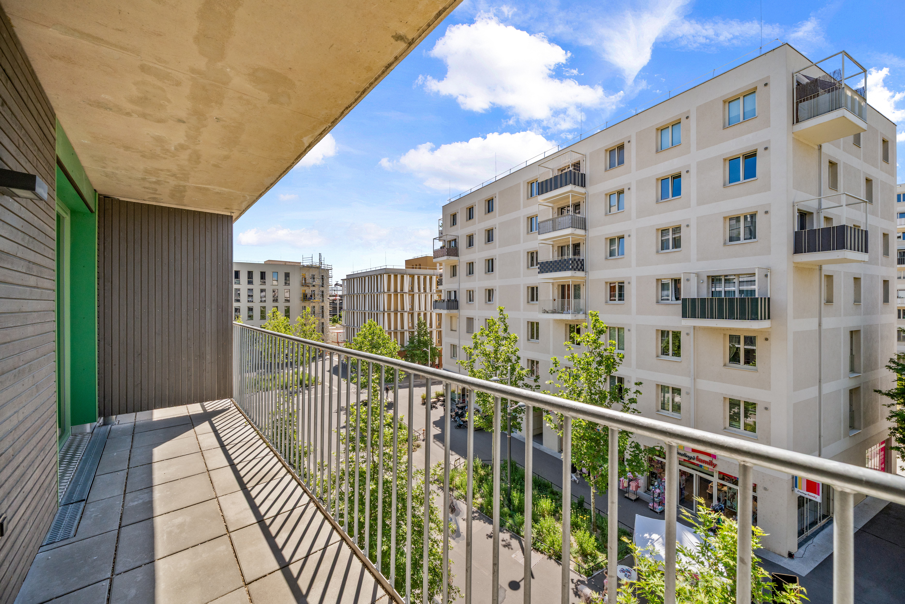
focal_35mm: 13
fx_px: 327
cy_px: 302
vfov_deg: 85.4
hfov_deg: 108.3
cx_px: 452
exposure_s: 1/500
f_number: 8
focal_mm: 13
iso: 500
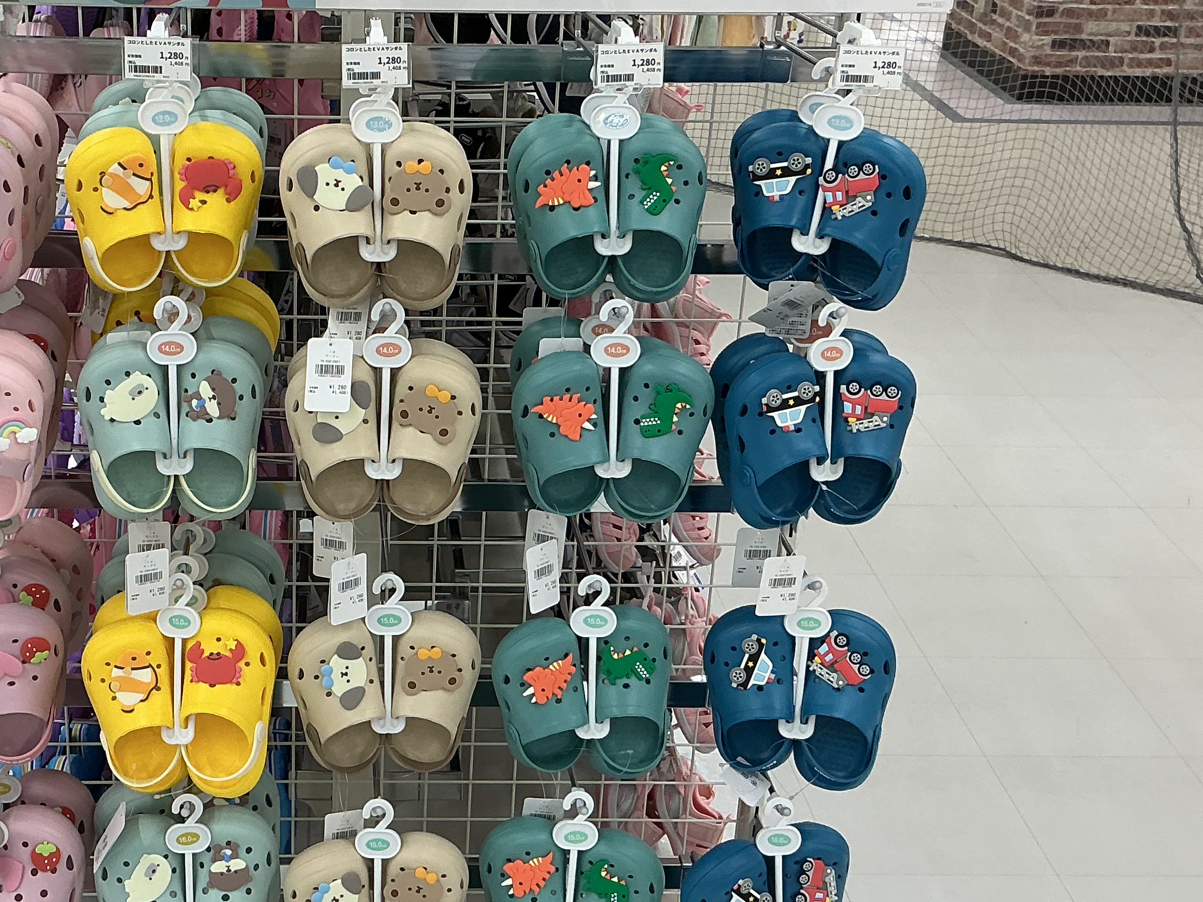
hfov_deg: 35.1
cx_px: 370
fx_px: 1877
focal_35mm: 54
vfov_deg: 27.0
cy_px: 503
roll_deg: -2.5
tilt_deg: -25.1
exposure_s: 1/100
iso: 32
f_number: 1.8
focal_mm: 3
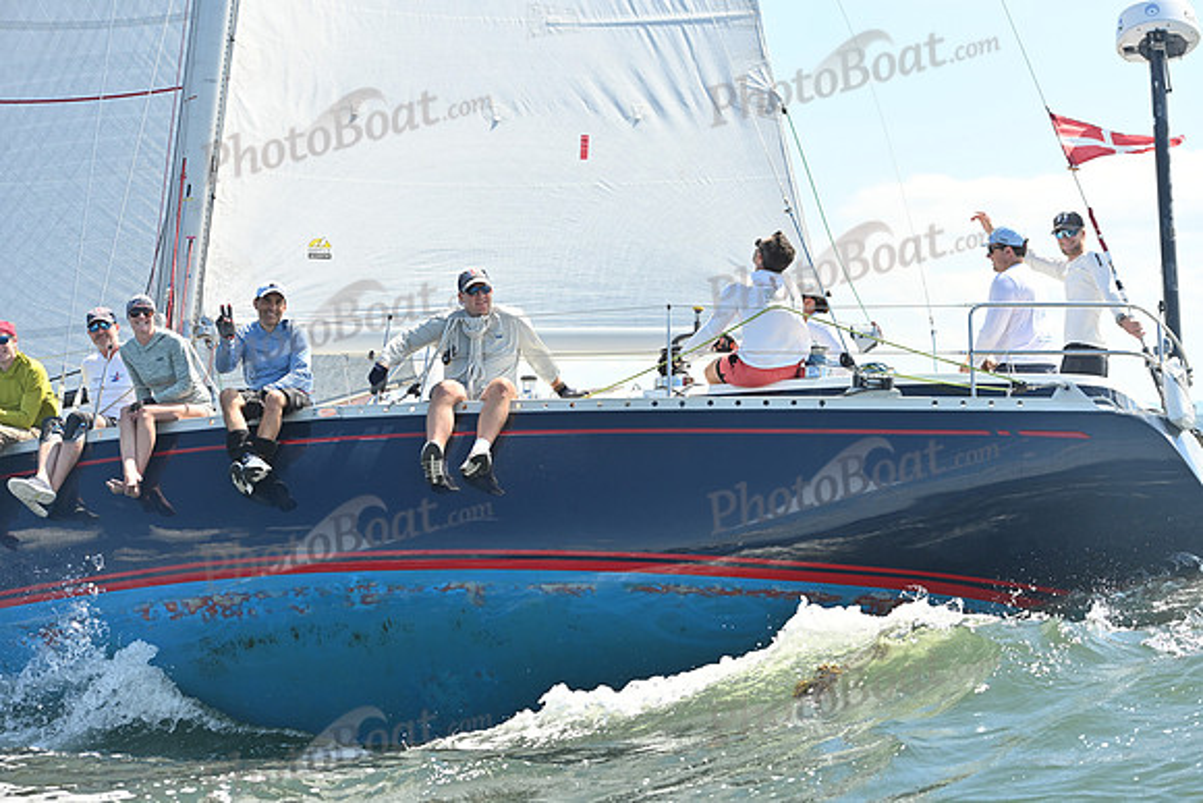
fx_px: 2874
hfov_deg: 23.6
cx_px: 602
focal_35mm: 86
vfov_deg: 15.9
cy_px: 402
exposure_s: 1/1250
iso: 250
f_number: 5
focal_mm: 86
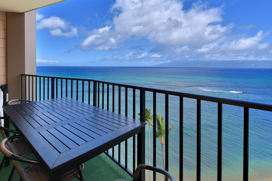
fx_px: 144
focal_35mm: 19
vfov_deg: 64.2
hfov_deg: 86.2
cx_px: 114
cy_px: 75
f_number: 11
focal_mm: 15
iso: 100
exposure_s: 1/200
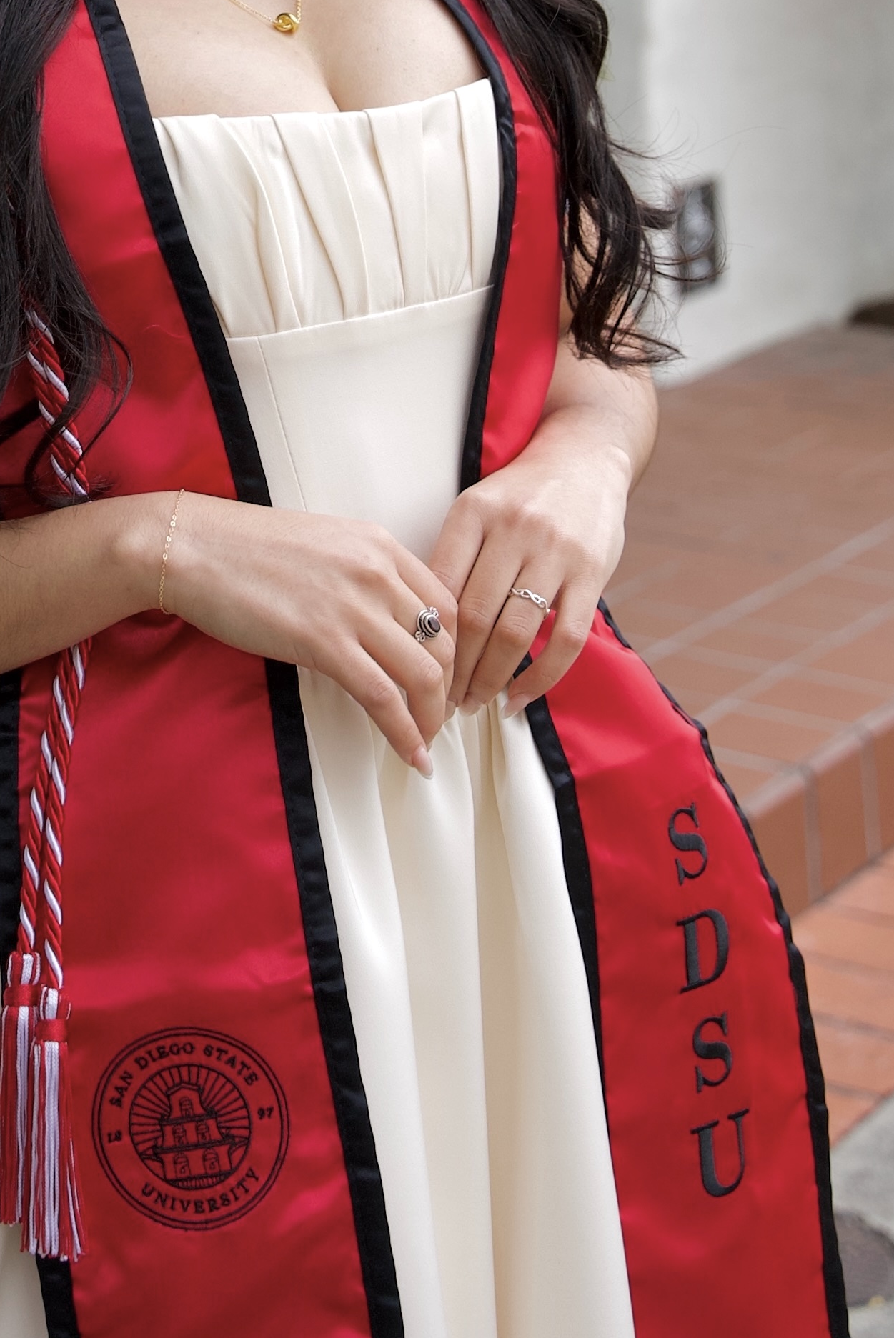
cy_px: -117
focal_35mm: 86
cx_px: 138
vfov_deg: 22.4
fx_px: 3199
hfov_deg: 15.8
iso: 640
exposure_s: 1/160
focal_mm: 38
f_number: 4
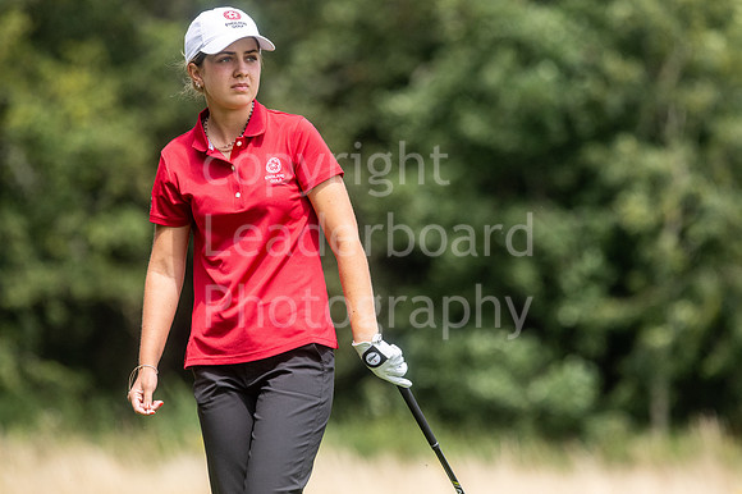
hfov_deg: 4.6
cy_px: 247
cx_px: 371
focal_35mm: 450
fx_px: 9269
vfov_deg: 3.1
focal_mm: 300
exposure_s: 1/1250
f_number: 5
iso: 200
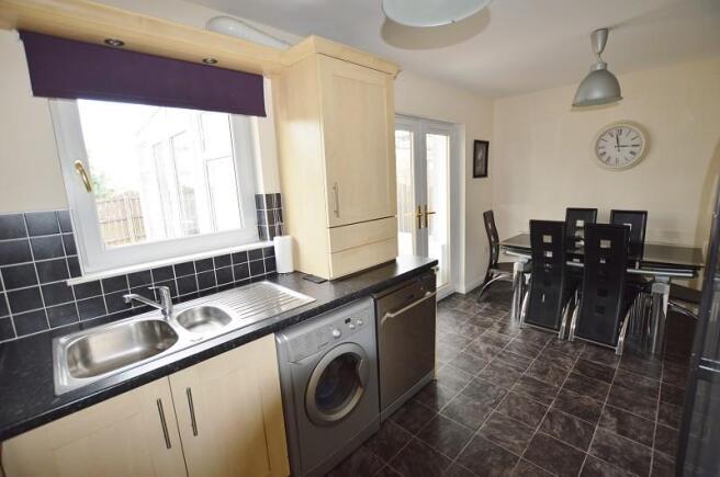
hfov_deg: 100.5
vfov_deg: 77.1
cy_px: 238
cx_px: 360
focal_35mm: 15
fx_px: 299
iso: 320
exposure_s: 1/125
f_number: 4
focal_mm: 10
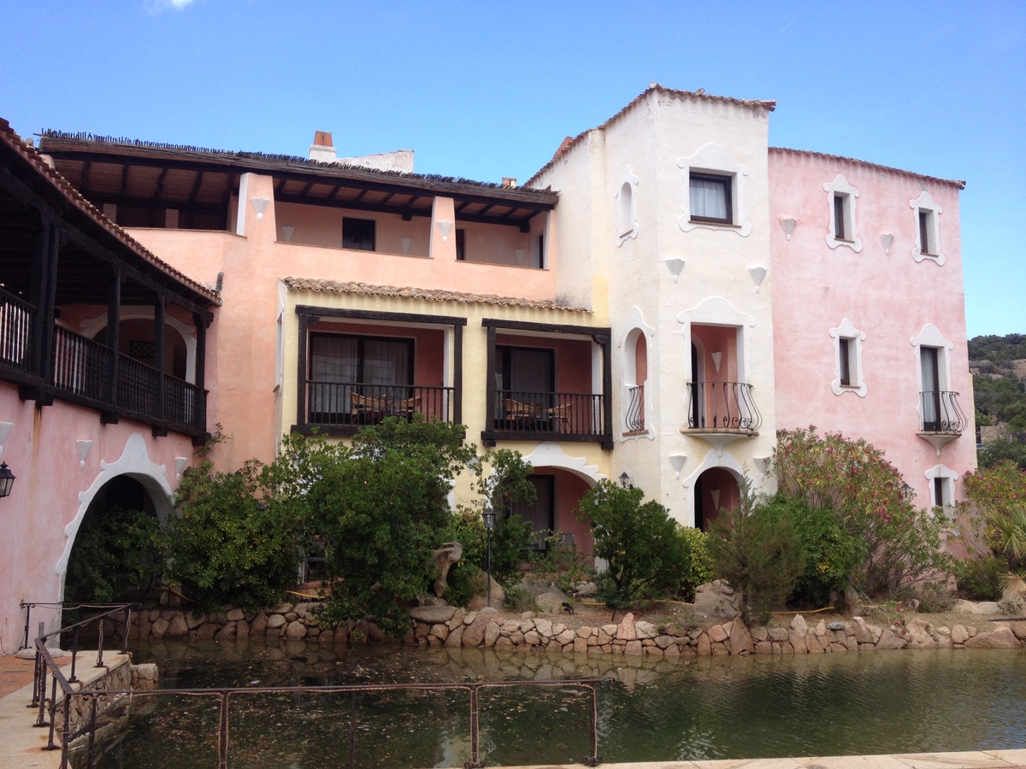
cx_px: 513
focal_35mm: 35
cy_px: 384
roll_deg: +0.0
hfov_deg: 52.6
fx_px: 1037
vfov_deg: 40.7
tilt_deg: +4.9
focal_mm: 4.28
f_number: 2.4
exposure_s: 1/581
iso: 50
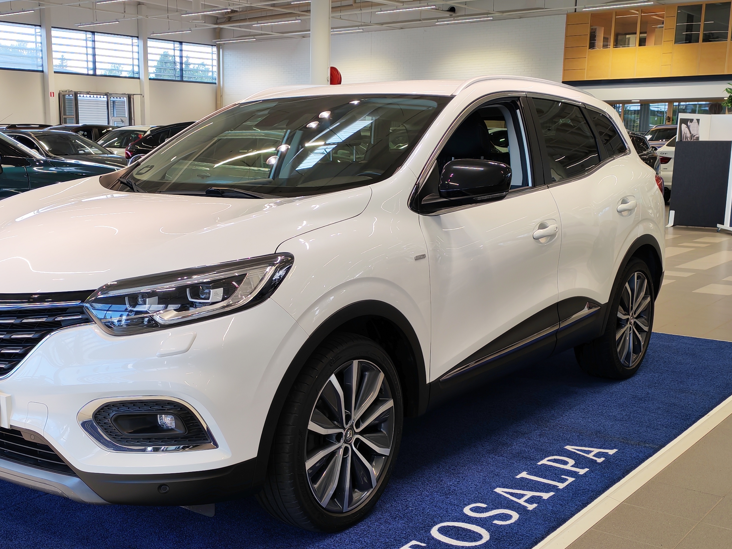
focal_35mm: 46
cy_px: 343
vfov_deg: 31.4
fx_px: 973
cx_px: 283
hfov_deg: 41.0
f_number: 1.9
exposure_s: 1/100
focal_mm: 6.12
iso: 109
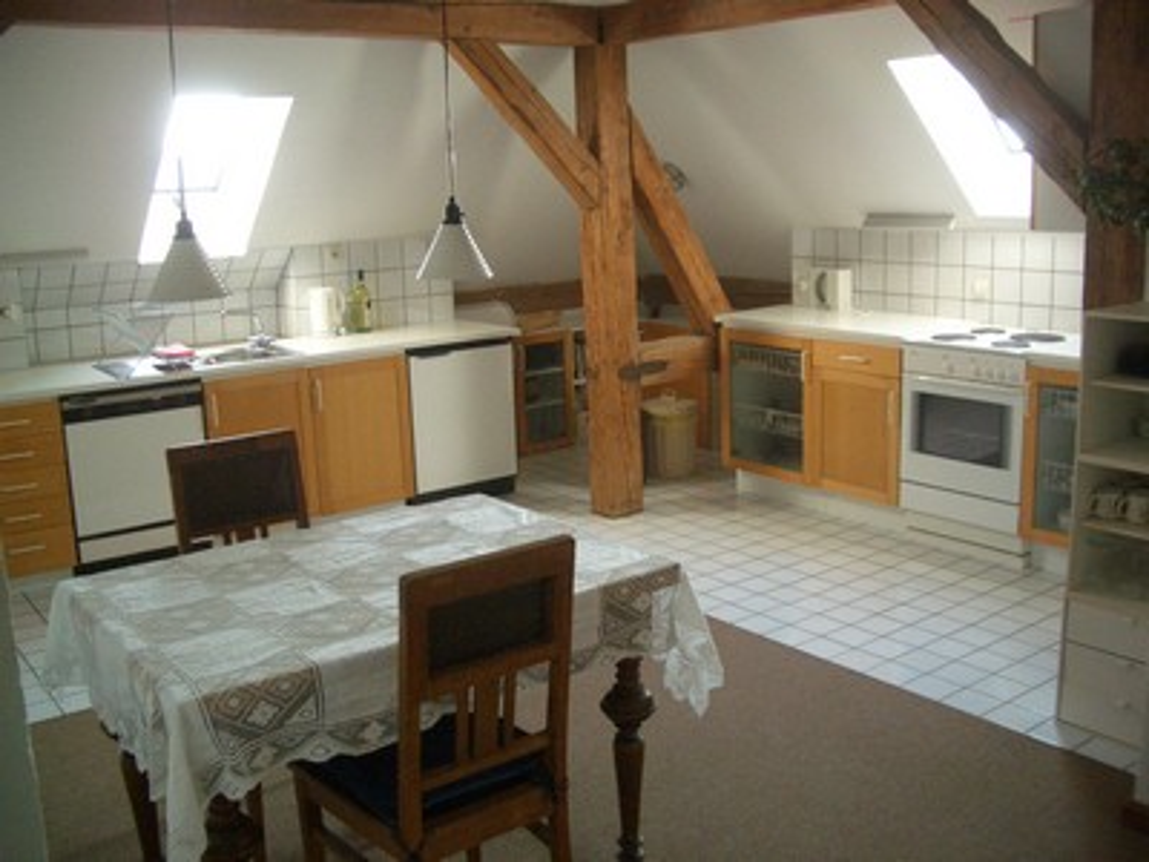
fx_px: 1162
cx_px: 574
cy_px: 431
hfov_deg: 52.6
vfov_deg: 40.7
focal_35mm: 35
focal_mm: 5.8
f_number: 2.6
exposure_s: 1/80
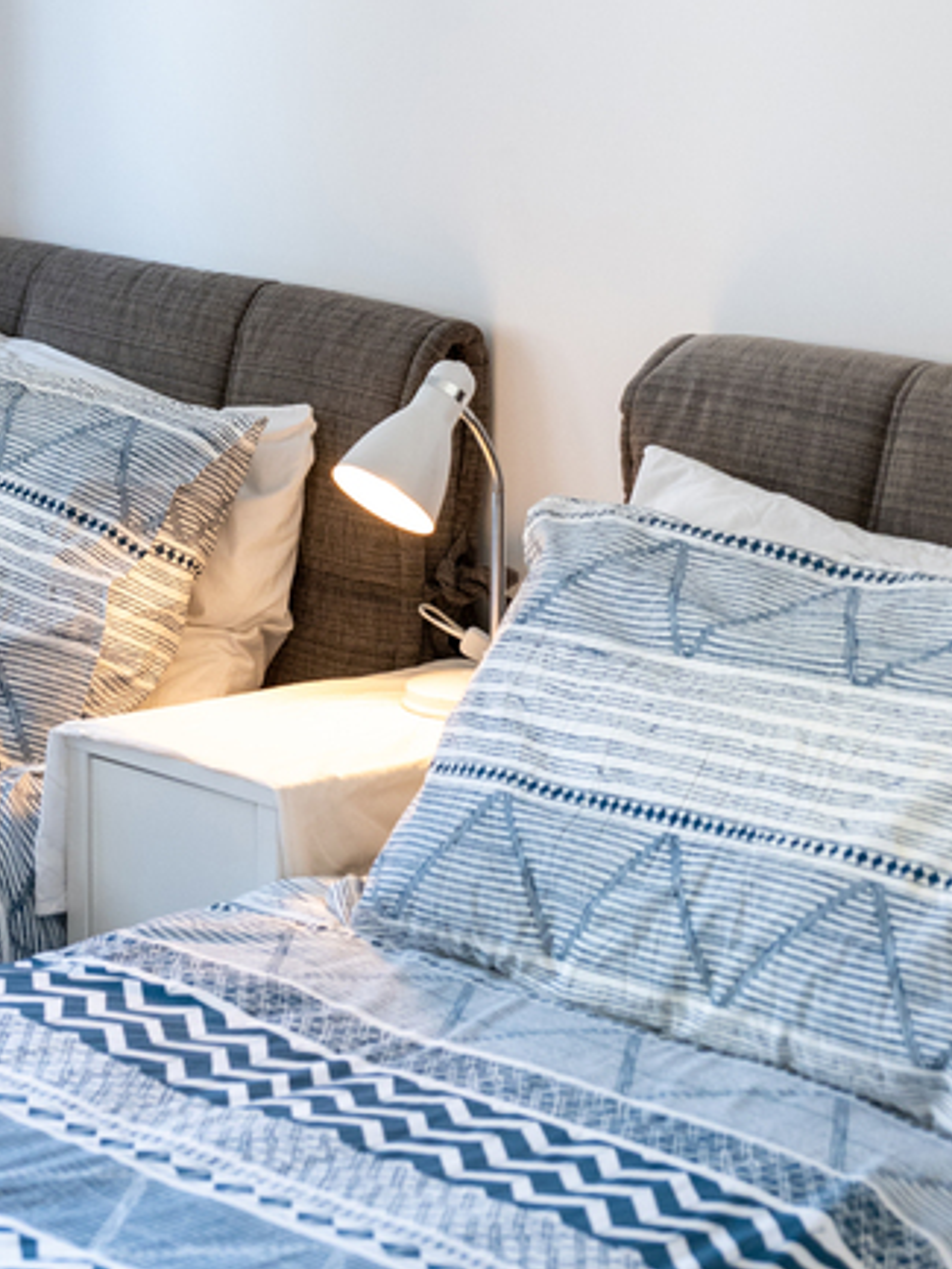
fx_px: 3665
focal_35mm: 100
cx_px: 315
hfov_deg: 14.8
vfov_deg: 18.8
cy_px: -147
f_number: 4
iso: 1000
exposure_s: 1/250
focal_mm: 44
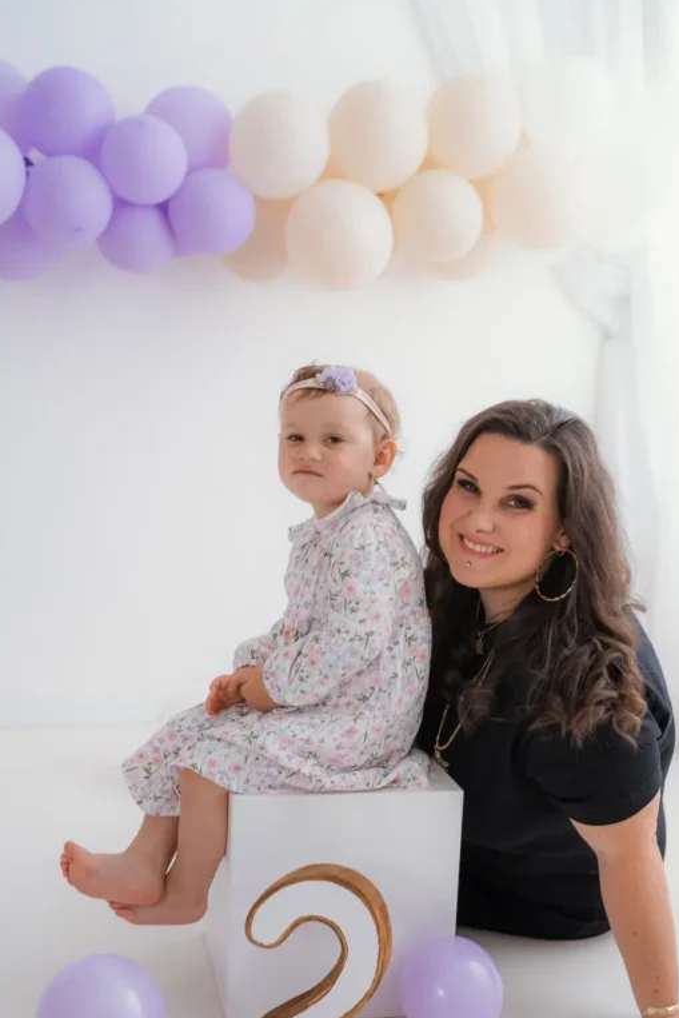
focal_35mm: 47
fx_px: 1329
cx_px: 381
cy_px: 592
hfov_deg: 28.6
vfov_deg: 41.8
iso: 125
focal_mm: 35
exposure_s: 1/125
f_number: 2.5
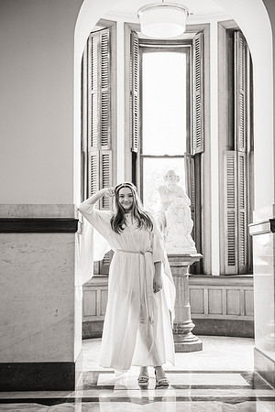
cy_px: 206
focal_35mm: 60
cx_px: 138
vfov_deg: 33.4
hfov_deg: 22.6
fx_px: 687
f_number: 3.5
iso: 1600
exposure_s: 1/40
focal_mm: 60
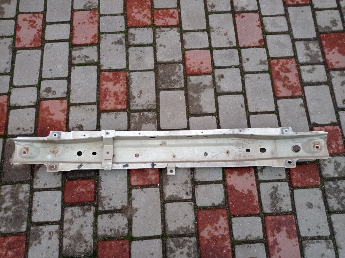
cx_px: 172
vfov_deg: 49.7
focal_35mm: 28
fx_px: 279
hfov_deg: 63.5
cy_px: 129
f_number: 1.79
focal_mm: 4.74
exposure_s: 1/123
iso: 102
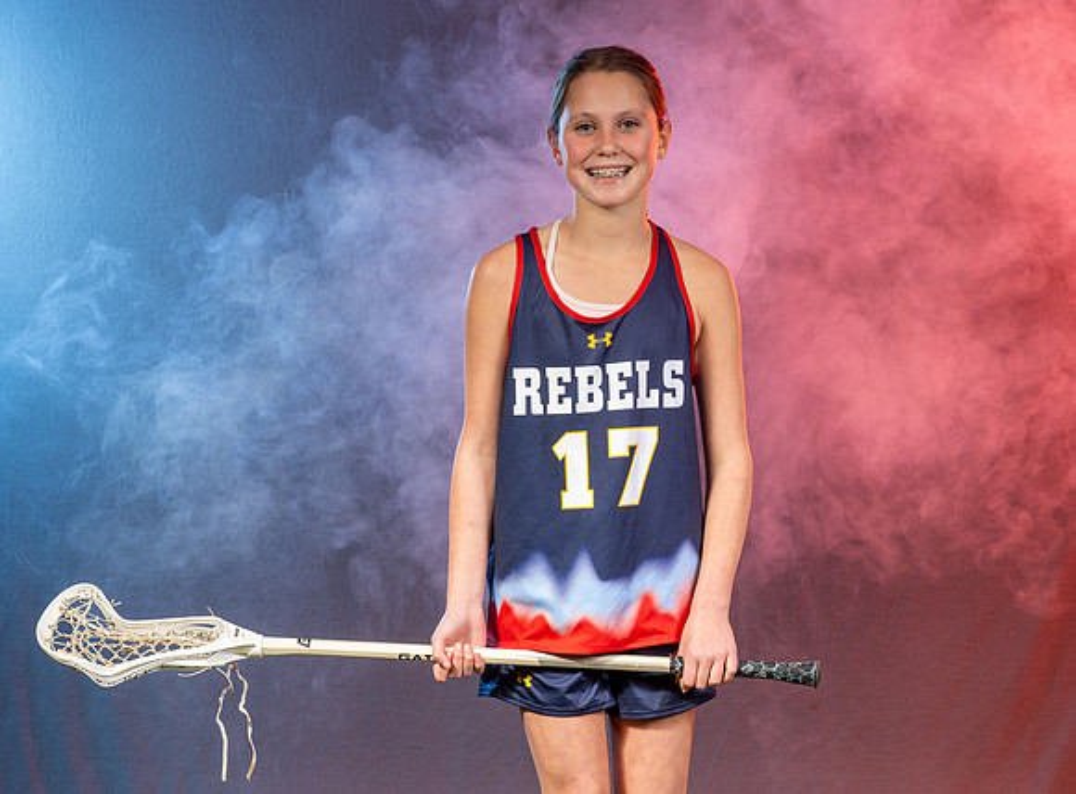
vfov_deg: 11.7
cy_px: 405
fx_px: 3863
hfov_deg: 15.8
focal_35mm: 125
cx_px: 639
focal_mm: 102
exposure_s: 1/200
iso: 64
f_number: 8
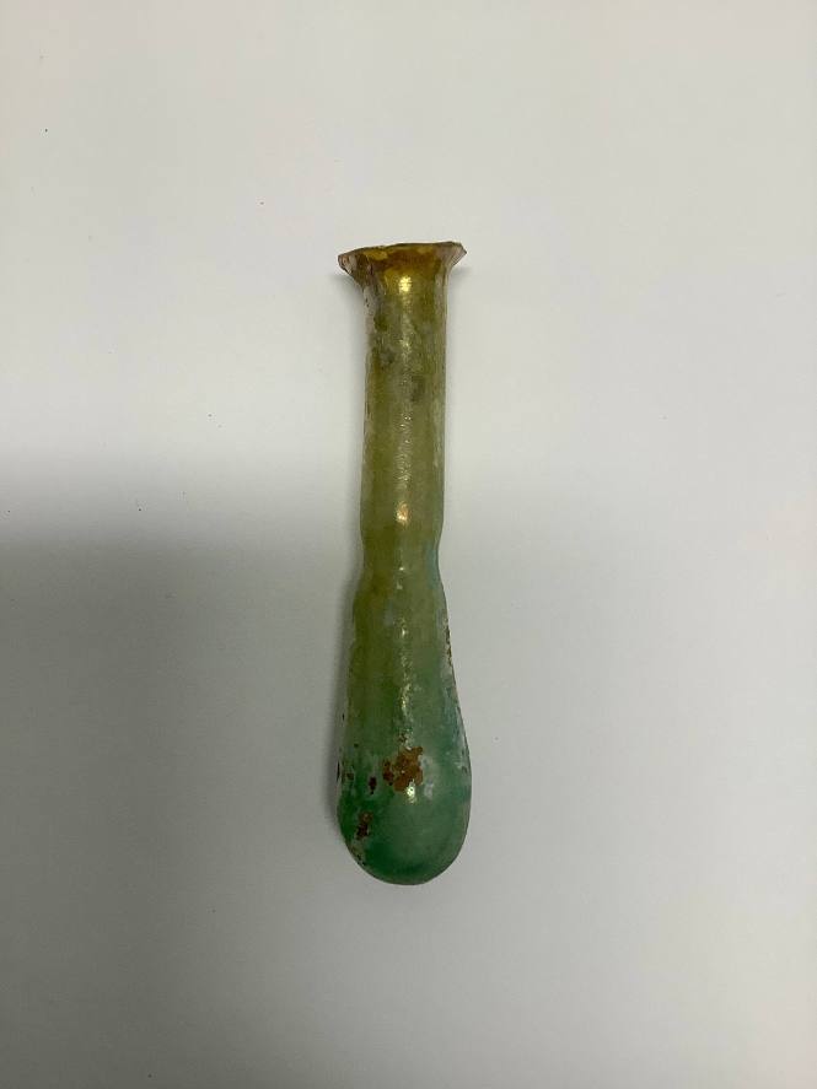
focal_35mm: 31
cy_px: 544
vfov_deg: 58.4
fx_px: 976
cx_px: 408
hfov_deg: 45.4
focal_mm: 3.3
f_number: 2.4
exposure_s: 1/120
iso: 80
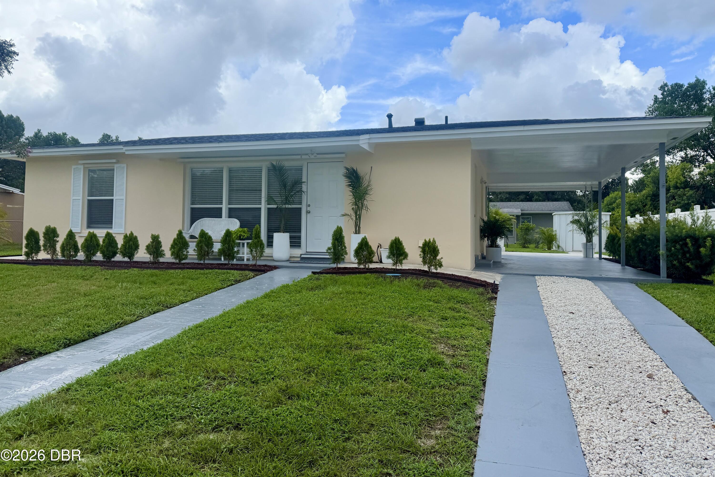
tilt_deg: +3.0
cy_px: 211
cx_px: 358
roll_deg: -0.4
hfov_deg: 71.5
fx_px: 497
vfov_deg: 51.2
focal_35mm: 25
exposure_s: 1/3759
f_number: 1.78
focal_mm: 6.76
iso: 80
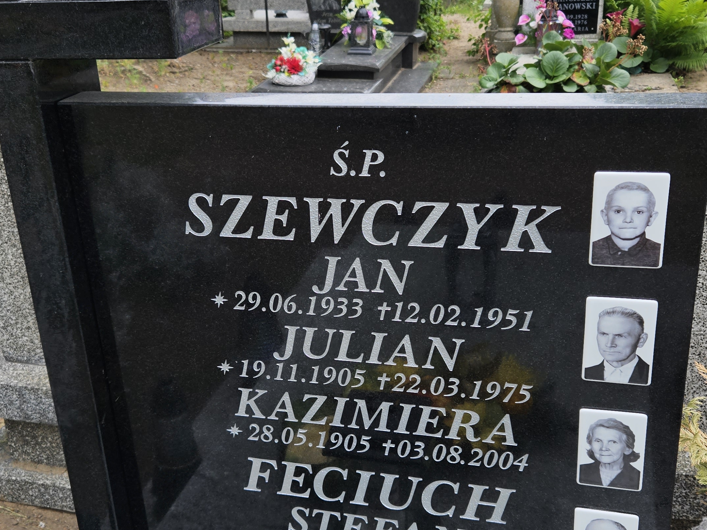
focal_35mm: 43
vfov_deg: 33.6
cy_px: 280
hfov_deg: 43.8
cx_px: 338
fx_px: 878
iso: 25
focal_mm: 5.4
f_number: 1.8
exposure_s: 1/349
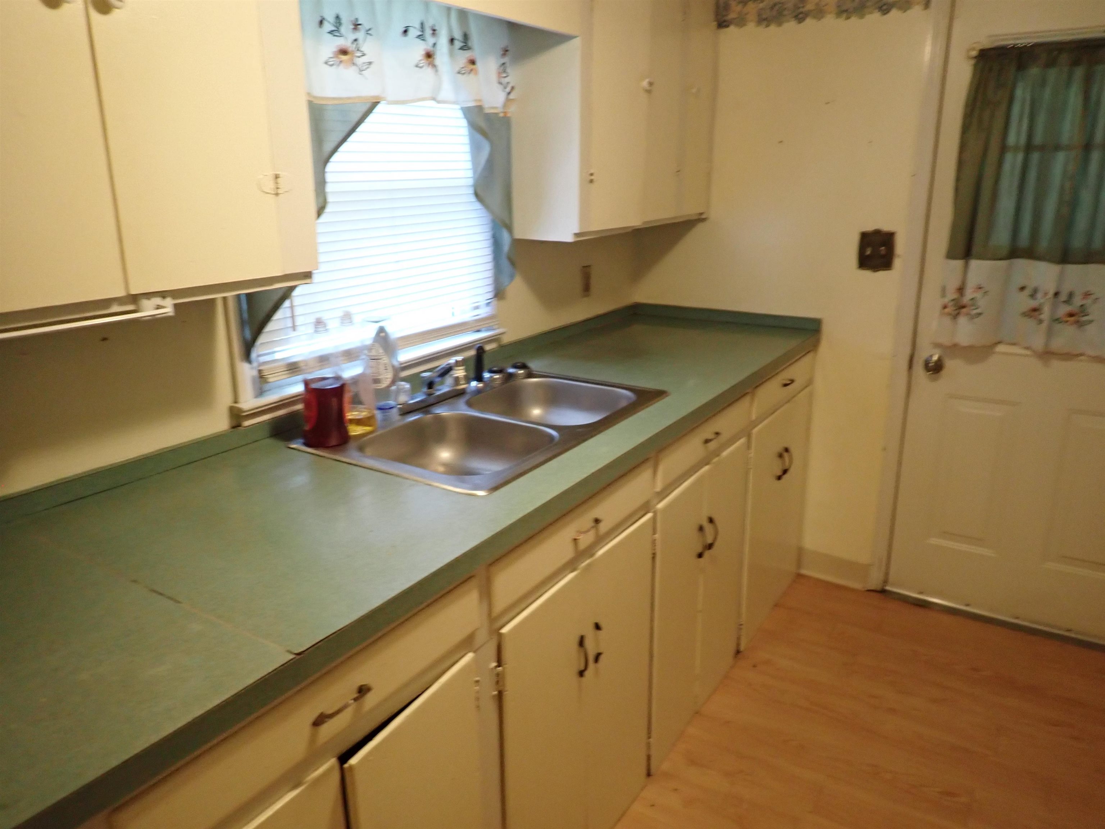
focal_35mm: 25
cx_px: 552
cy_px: 414
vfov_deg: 54.9
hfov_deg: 69.4
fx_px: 798
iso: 500
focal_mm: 4.5
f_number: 2
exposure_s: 1/30
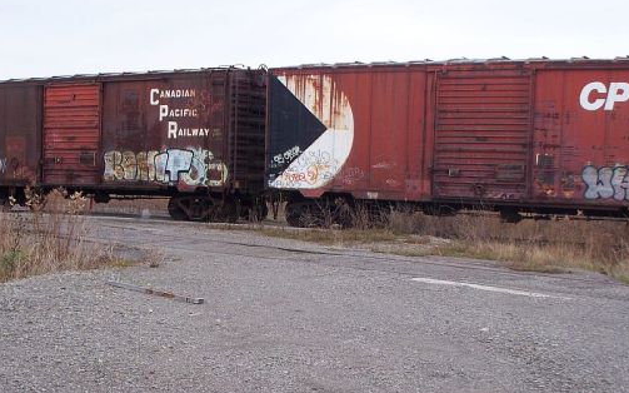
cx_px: 274
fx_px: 1011
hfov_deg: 34.5
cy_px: 280
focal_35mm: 59
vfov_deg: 21.8
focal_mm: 7.54
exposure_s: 1/100
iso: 80
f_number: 2.8
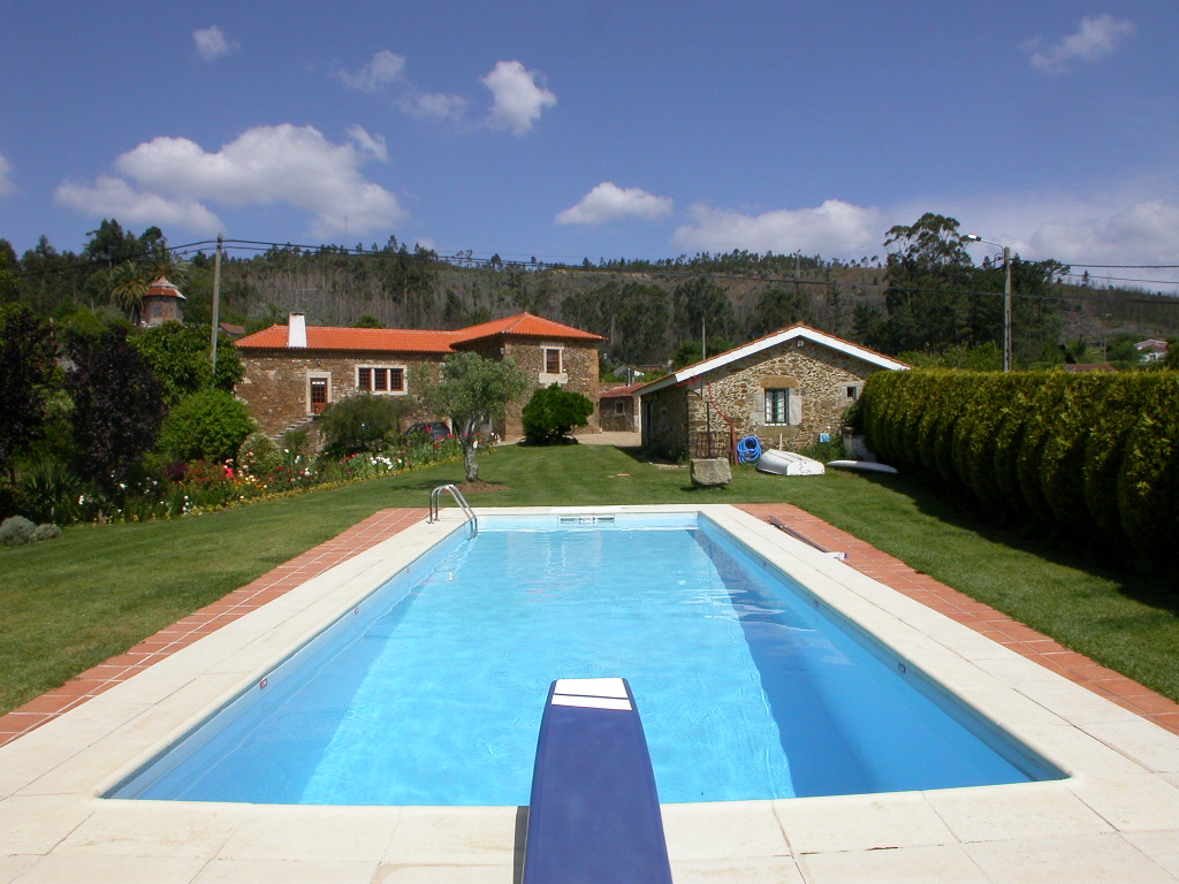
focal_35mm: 38
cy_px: 442
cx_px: 590
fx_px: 1294
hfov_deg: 49.0
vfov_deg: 37.7
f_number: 7.5
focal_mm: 7.85
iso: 100
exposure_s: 1/524
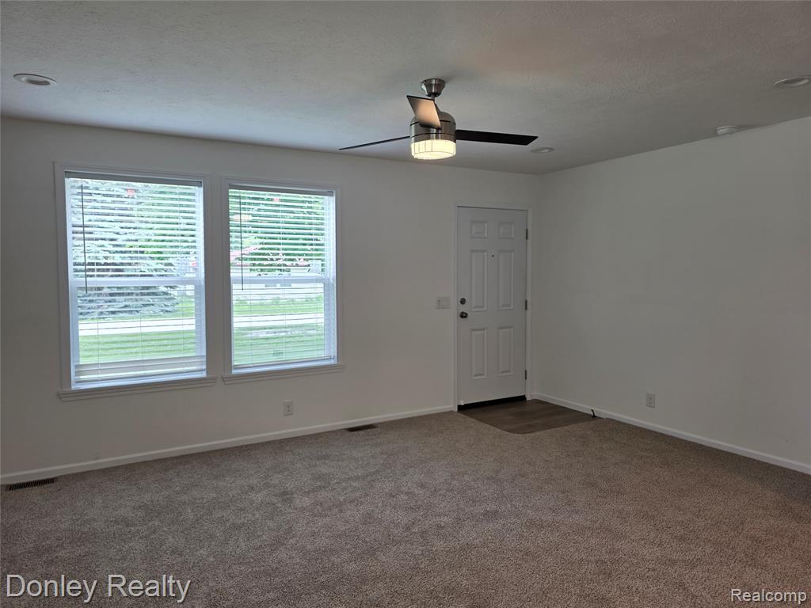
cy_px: 304
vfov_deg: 58.9
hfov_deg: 73.9
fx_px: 539
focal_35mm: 23
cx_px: 406
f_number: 1.7
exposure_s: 1/120
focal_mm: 6.3
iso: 50
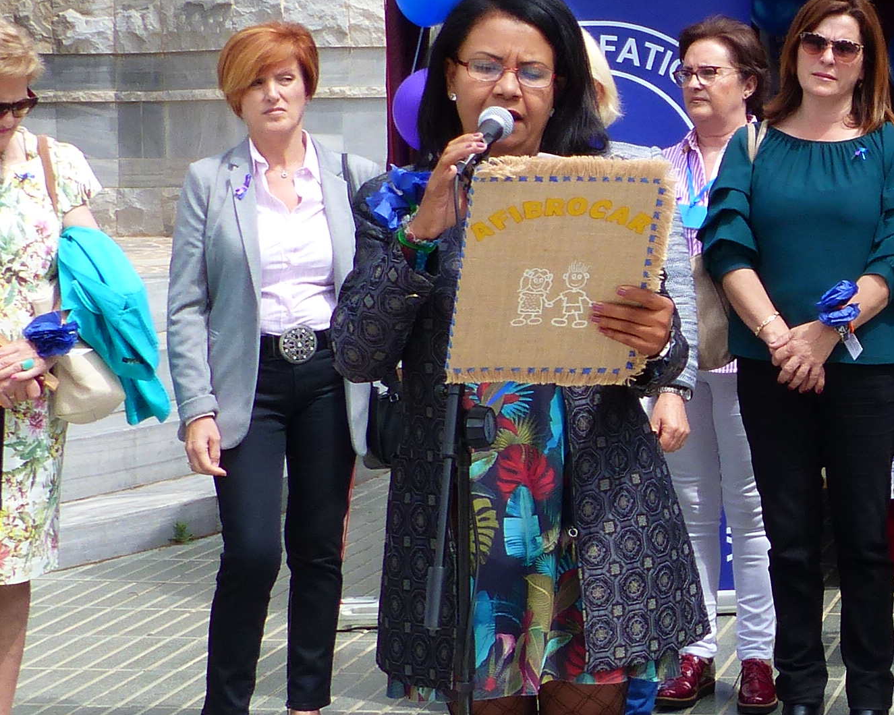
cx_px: 1165
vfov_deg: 14.1
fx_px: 2884
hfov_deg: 16.6
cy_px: 227
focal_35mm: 109
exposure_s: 1/640
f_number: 4
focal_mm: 6.6
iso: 100
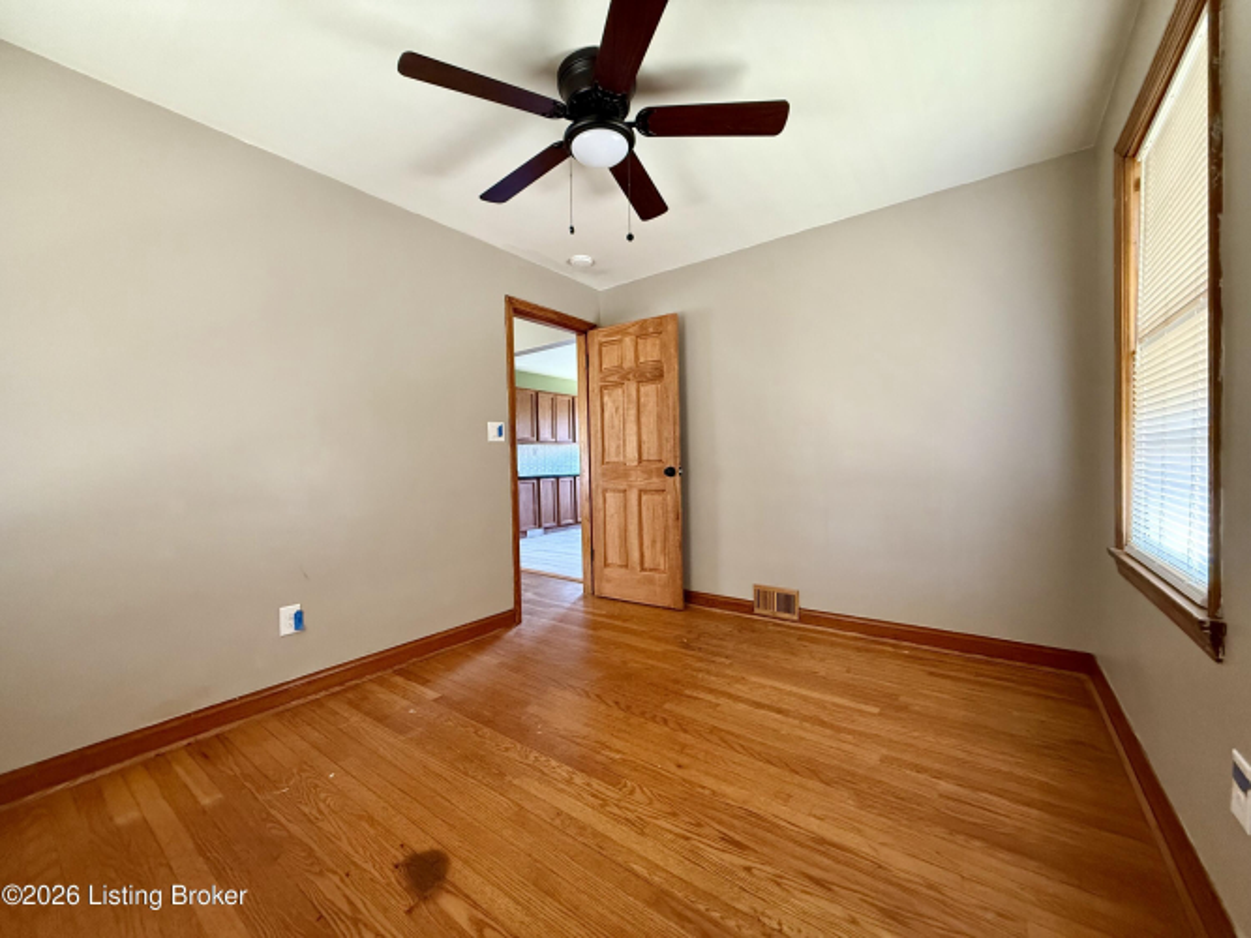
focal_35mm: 14
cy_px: 469
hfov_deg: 102.1
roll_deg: +0.9
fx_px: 506
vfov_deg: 85.7
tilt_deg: -0.2
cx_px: 626
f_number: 2.2
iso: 640
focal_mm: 2.22
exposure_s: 1/60
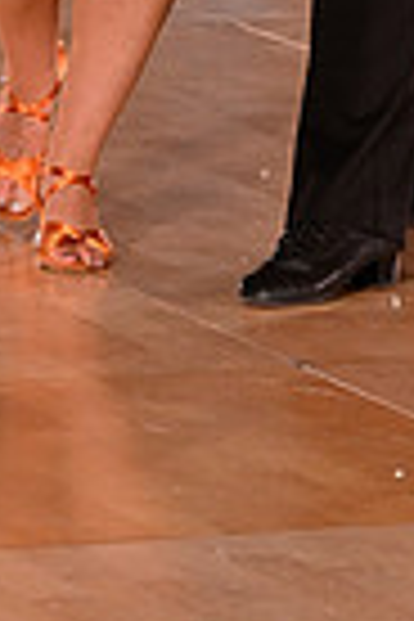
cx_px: 367
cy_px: -454
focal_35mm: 489
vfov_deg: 4.2
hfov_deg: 2.8
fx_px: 8435
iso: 2000
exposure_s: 1/200
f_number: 5
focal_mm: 116
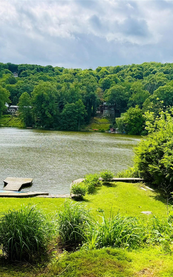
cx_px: 85
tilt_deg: -4.1
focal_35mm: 34
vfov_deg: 56.7
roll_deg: -2.8
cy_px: 139
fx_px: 256
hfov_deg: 37.3
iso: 80
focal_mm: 6.76
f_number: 1.78
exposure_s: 1/3413
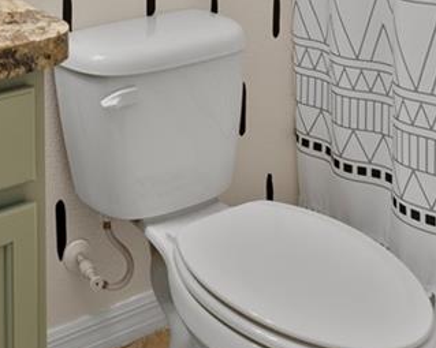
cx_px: 34
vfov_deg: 19.4
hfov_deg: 27.6
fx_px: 851
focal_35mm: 66
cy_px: -213
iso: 250
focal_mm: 14
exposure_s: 1/5
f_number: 7.1
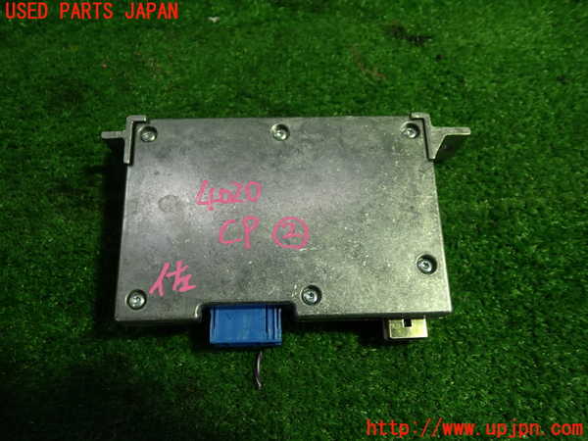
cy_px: 220
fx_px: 510
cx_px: 294
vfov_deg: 46.8
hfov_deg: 60.0
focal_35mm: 30
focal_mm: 5.4
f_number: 2.3
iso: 125
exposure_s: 1/60
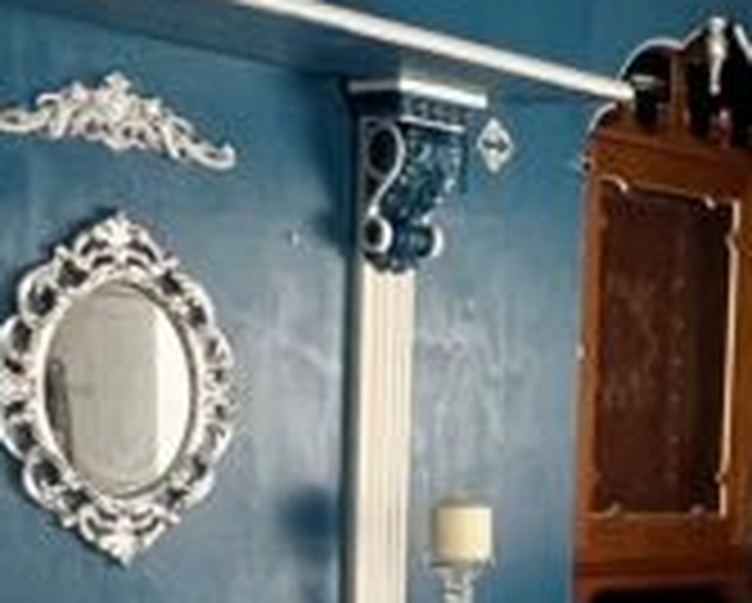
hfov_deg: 21.7
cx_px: 925
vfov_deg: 17.7
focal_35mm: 81
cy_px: 796
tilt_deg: -10.5
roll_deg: -3.8
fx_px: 1805
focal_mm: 1.57
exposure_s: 1/60
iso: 200
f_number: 1.8
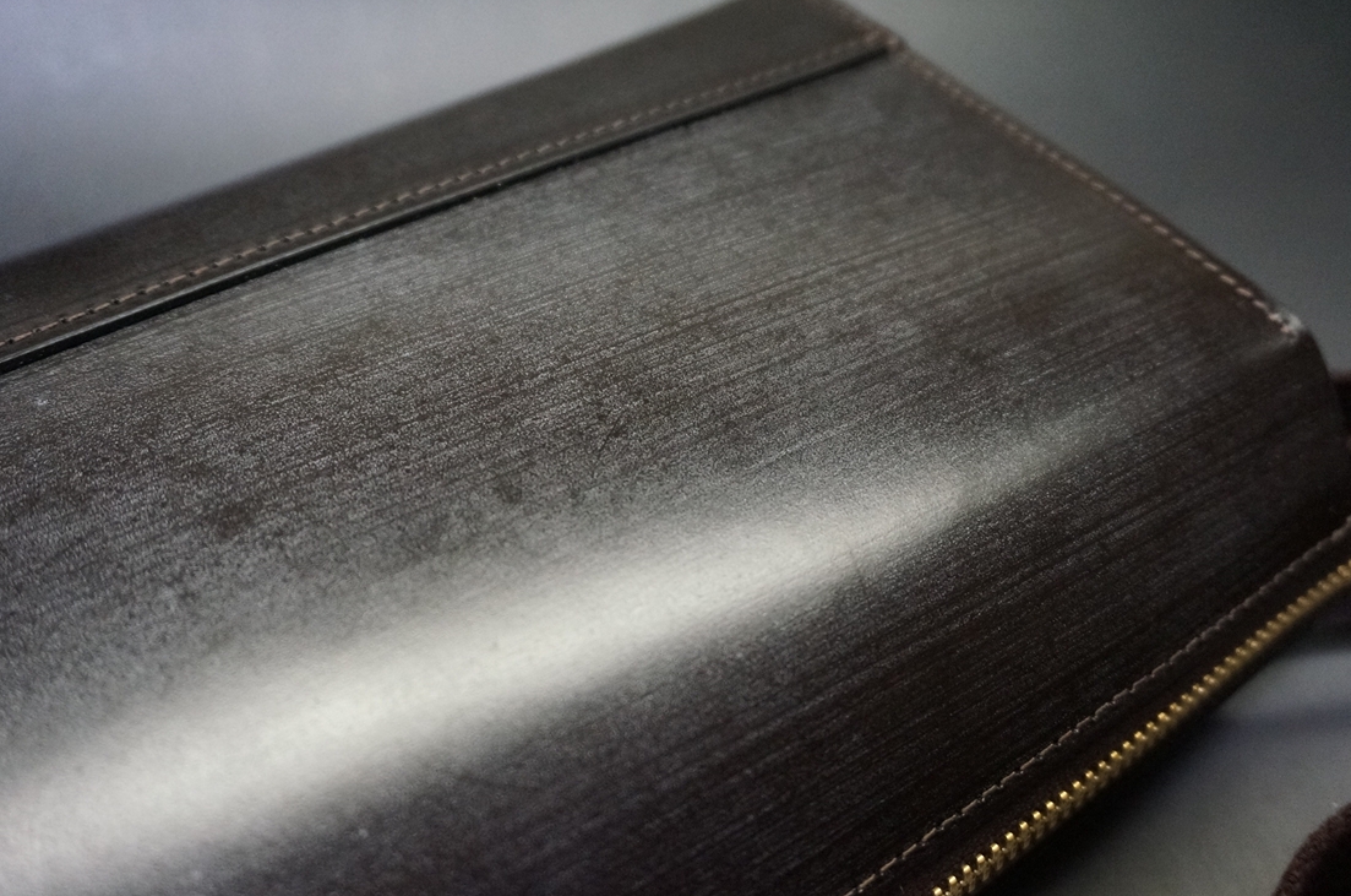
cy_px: 438
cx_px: 696
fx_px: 1406
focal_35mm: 38
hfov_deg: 51.3
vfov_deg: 35.3
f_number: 4.5
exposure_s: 1/160
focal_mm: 23
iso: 3200
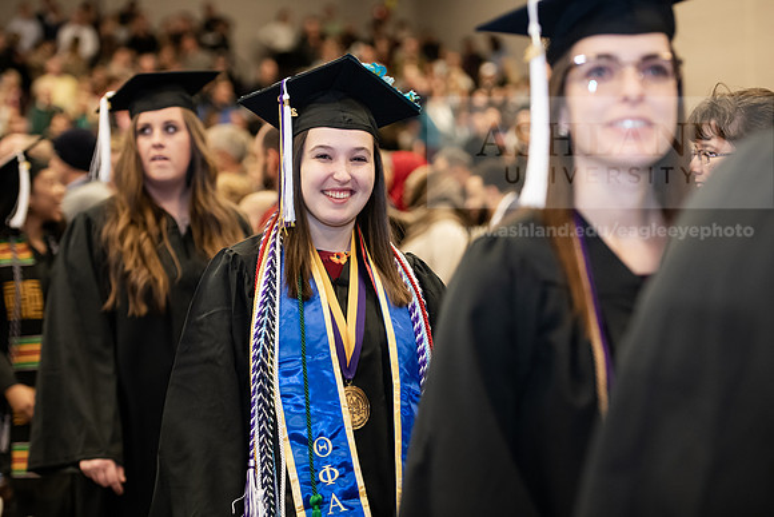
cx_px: 387
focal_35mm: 90
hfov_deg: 22.6
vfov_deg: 15.2
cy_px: 258
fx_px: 1935
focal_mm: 90
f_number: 3.2
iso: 2000
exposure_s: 1/200
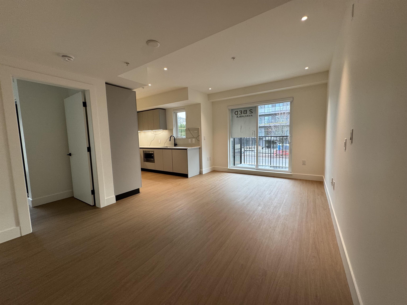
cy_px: 152
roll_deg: +1.6
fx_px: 165
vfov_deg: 85.7
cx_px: 204
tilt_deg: -4.8
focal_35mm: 14
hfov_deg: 102.1
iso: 125
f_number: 2.2
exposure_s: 1/120
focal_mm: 2.22
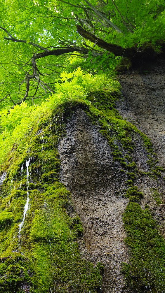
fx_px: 381
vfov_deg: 42.1
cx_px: 69
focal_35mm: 49
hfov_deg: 24.4
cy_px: 148
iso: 800
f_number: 6.3
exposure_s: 1/125
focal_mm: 31
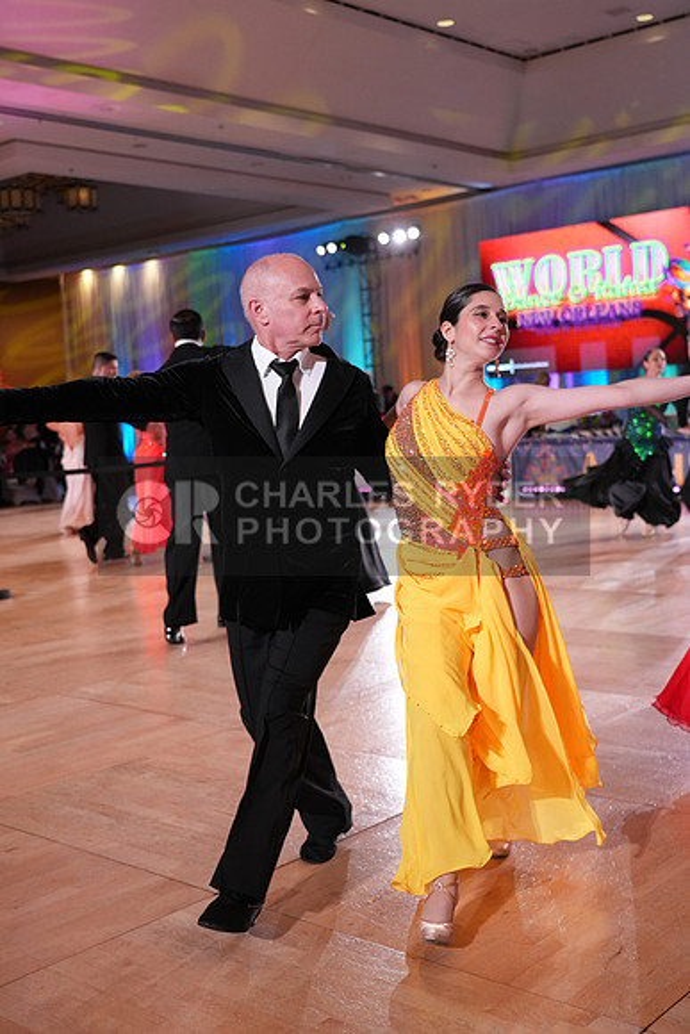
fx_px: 1149
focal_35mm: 40
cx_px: 345
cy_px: 517
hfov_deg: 33.4
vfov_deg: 48.4
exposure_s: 1/500
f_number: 4
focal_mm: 40
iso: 2500
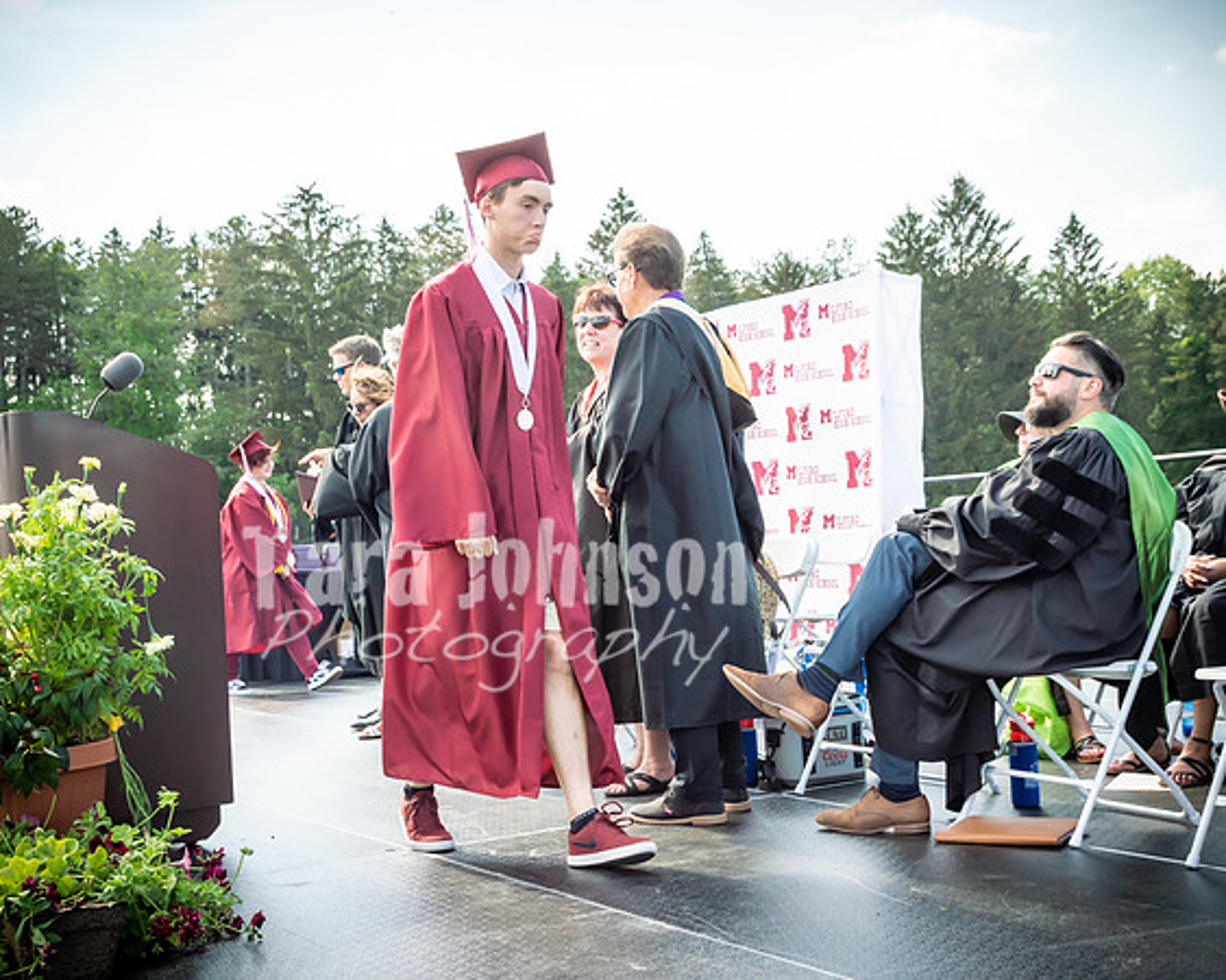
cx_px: 613
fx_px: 1657
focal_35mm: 46
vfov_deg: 32.9
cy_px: 490
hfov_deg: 40.6
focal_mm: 27
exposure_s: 1/500
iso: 200
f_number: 7.1
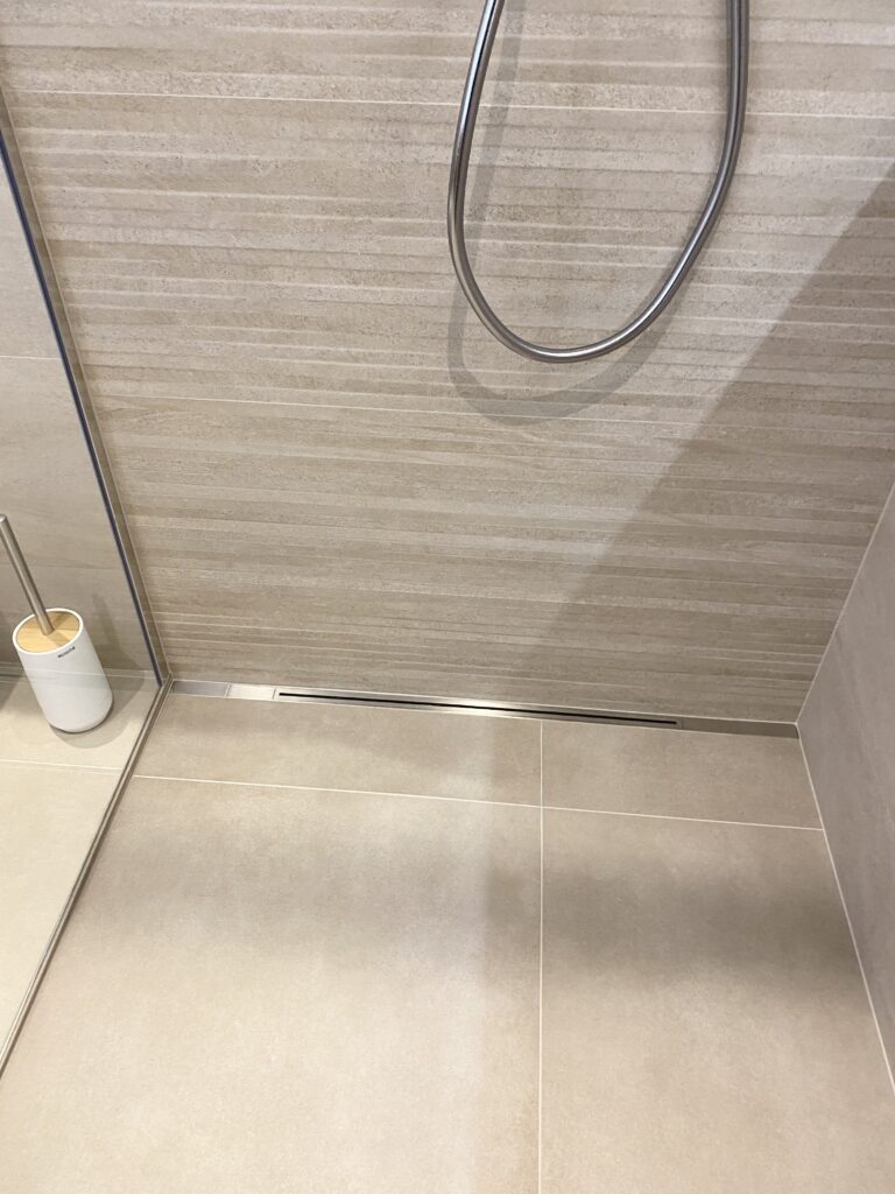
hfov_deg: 53.1
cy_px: 597
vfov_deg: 67.3
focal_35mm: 26
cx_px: 448
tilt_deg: -42.4
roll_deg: +0.7
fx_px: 896
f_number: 1.8
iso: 100
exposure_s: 1/50
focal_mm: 4.25
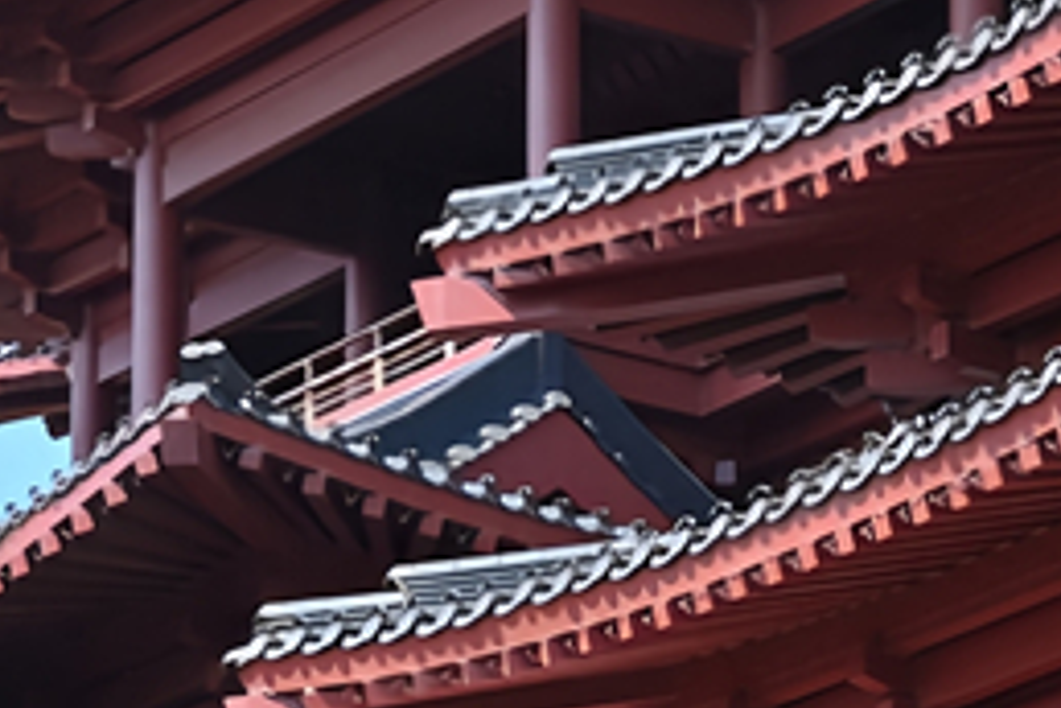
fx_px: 7544
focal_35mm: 256
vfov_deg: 5.3
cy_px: -313
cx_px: 1295
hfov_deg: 8.0
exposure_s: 1/160
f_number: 8
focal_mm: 55
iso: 200
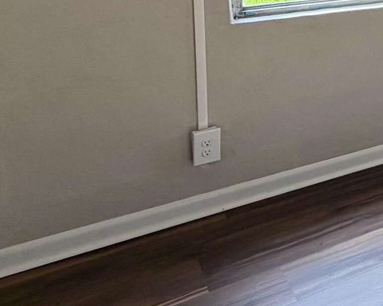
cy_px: -49
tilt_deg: -7.7
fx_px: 601
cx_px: 616
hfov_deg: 24.5
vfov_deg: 25.9
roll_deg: -3.1
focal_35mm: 53
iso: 64
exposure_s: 1/121
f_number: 2.2
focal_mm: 2.22
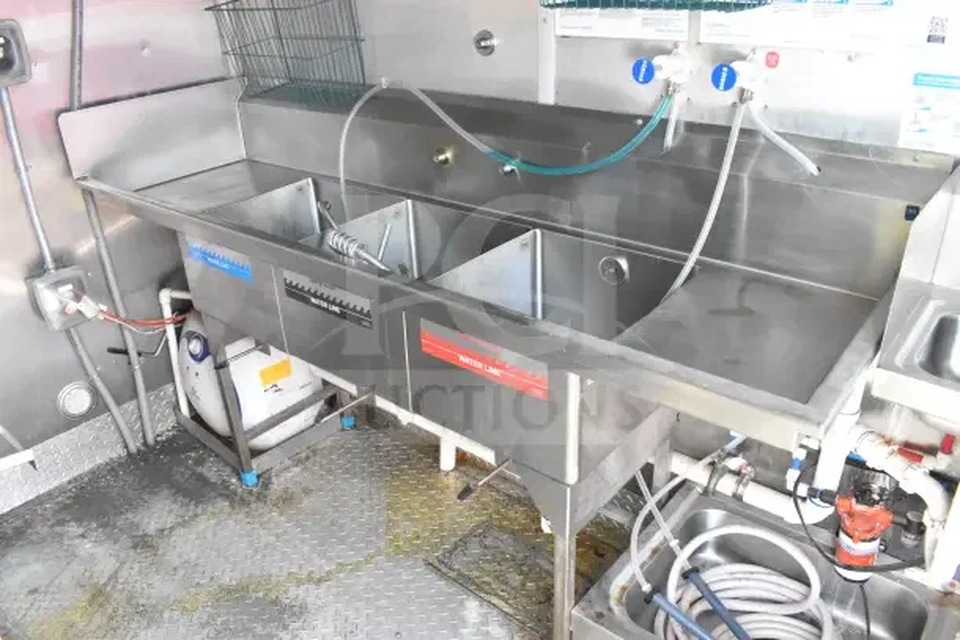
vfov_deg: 48.0
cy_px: 320
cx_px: 480
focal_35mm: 27
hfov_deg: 67.4
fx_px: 720
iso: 6400
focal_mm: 18
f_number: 7.1
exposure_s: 1/200
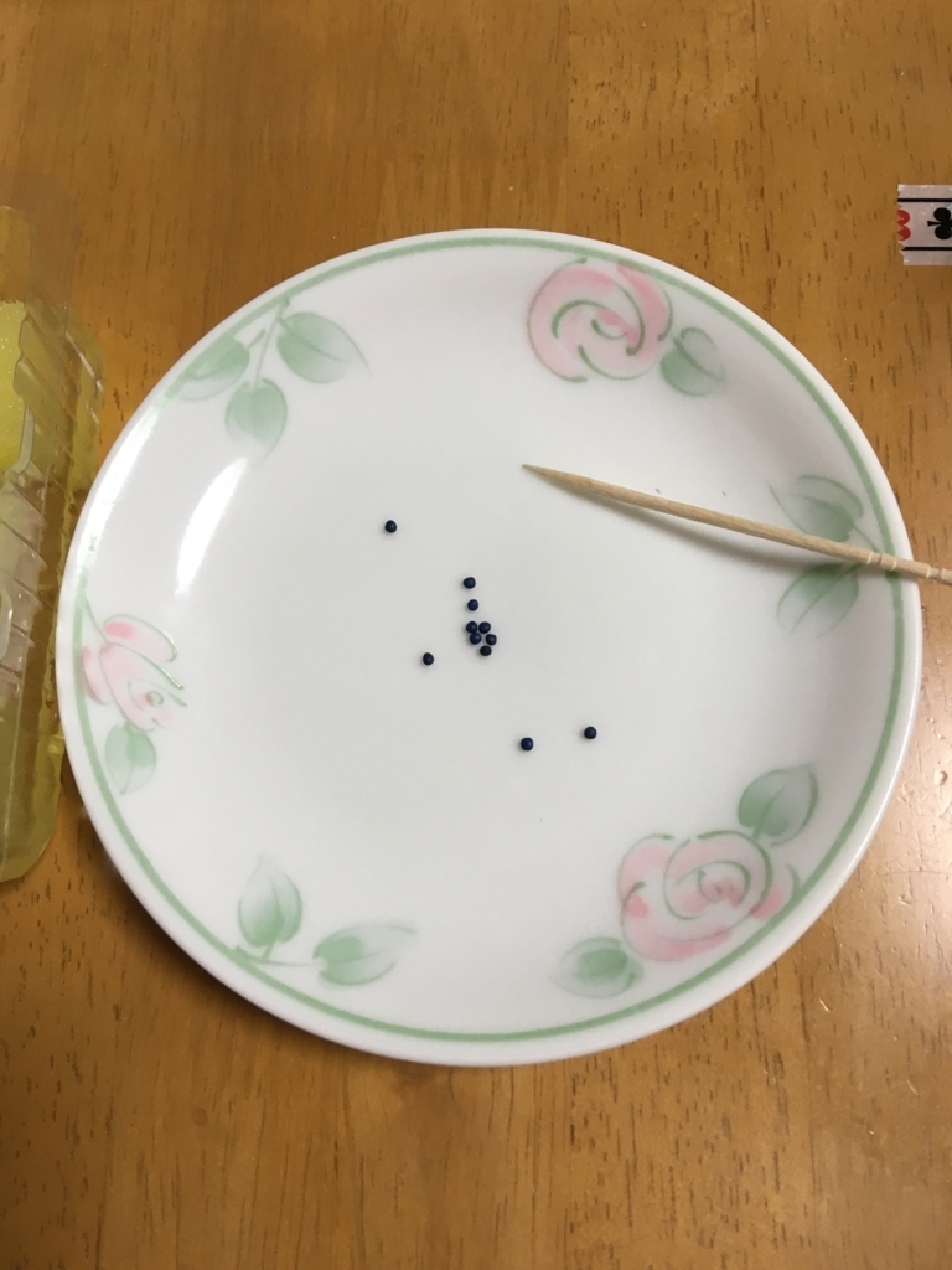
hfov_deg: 48.2
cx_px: 476
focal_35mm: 29
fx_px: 1063
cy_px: 635
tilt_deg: -74.8
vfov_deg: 61.7
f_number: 2.2
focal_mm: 4.15
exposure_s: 1/30
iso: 64
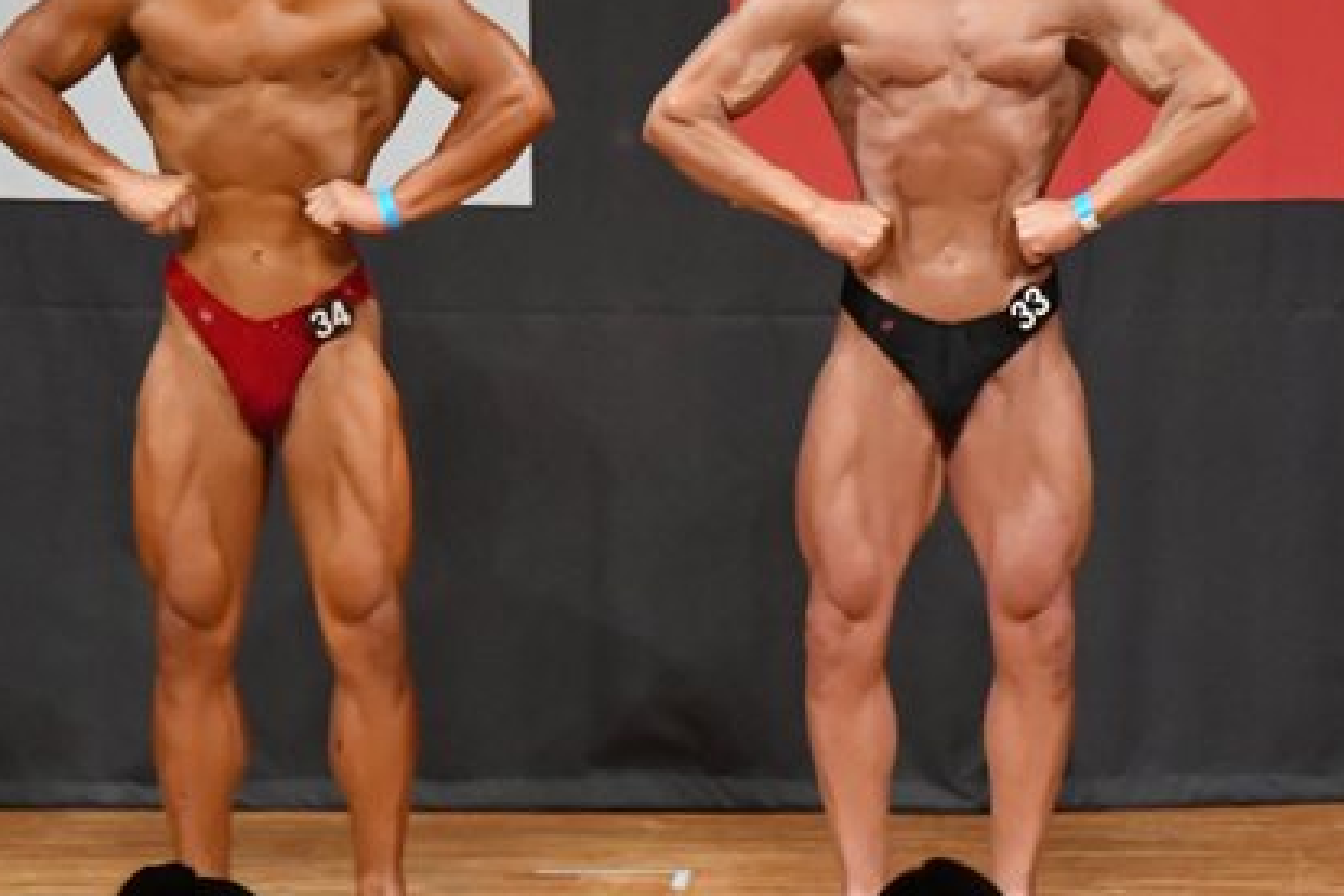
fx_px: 16761
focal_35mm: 449
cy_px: 487
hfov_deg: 4.6
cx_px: 1086
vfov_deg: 3.1
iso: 8000
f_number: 5.6
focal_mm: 160
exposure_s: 1/400
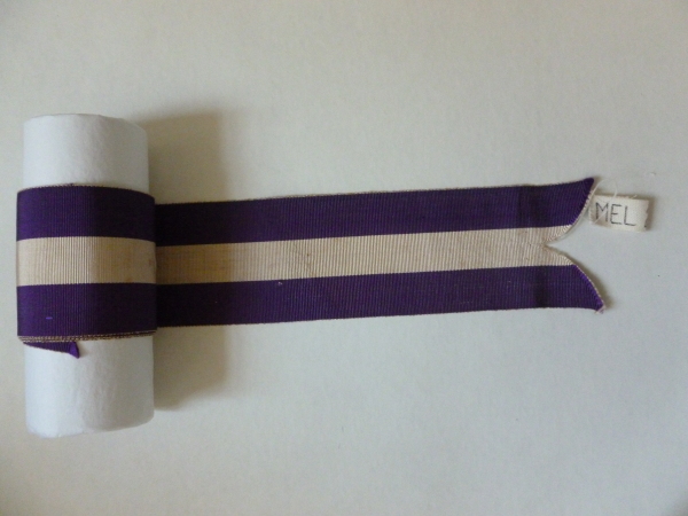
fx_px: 557
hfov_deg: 63.4
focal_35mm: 28
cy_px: 258
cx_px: 344
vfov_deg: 49.7
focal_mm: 5
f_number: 3.3
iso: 800
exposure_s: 1/40
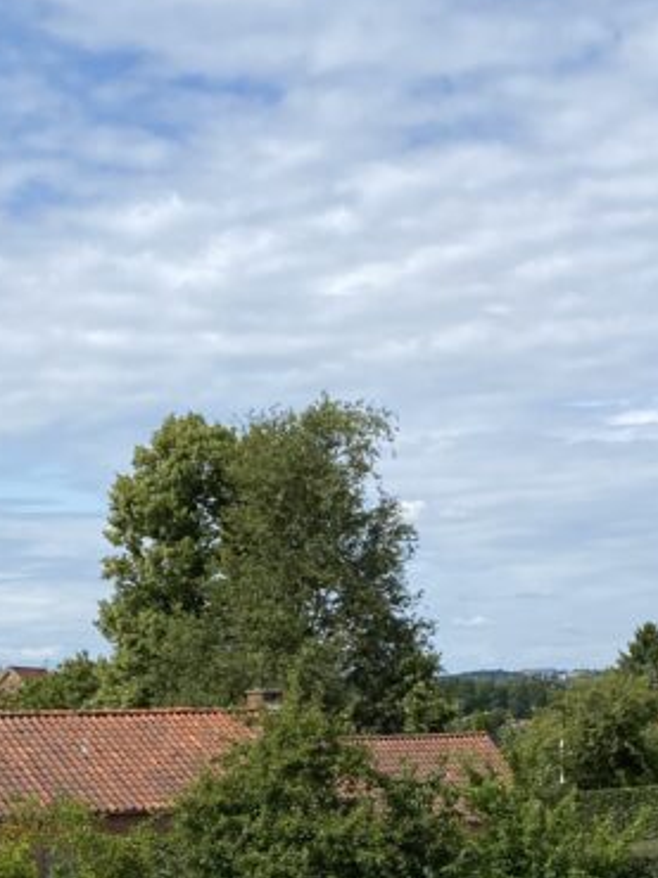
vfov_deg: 25.2
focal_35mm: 72
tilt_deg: -6.9
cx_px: 439
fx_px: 1827
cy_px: 956
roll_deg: +1.8
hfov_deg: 20.3
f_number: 1.8
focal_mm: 4.25
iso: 32
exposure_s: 1/4115
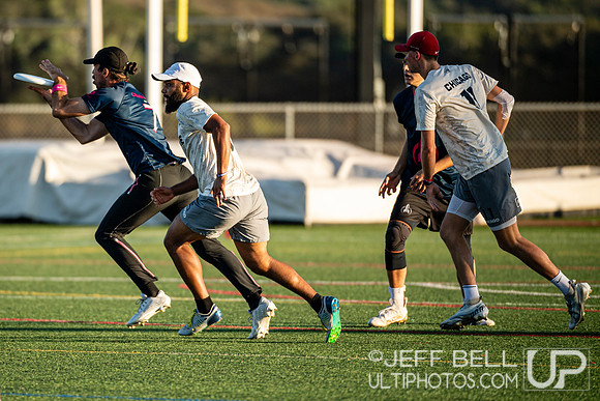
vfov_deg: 3.1
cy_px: 215
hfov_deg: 4.7
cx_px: 182
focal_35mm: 443
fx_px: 7385
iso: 180
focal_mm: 300
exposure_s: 1/1250
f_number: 3.2
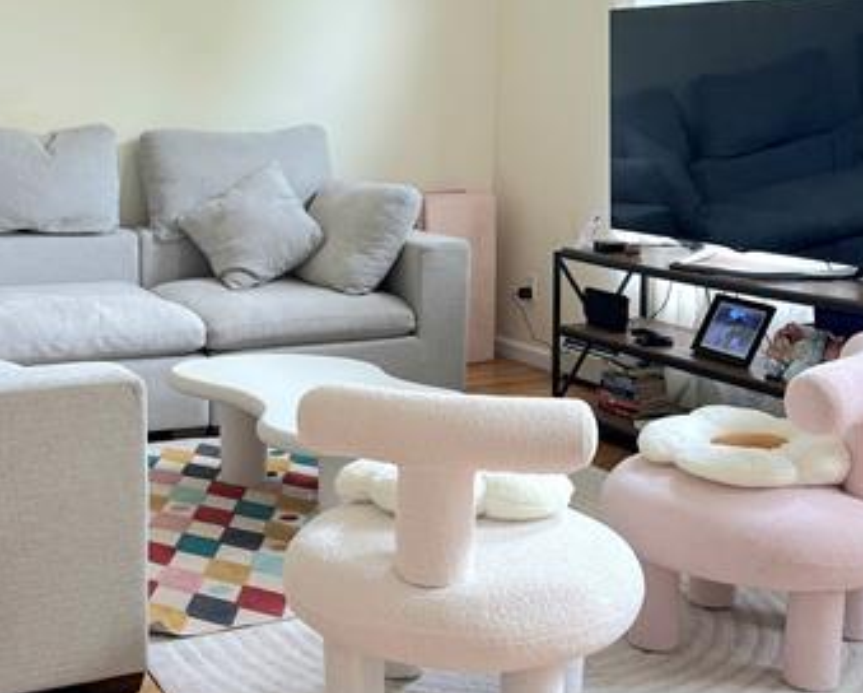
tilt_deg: -8.7
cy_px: 318
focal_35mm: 53
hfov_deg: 35.1
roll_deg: -0.7
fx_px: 1355
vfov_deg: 28.6
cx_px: 323
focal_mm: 6.76
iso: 125
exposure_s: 1/139
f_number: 1.78
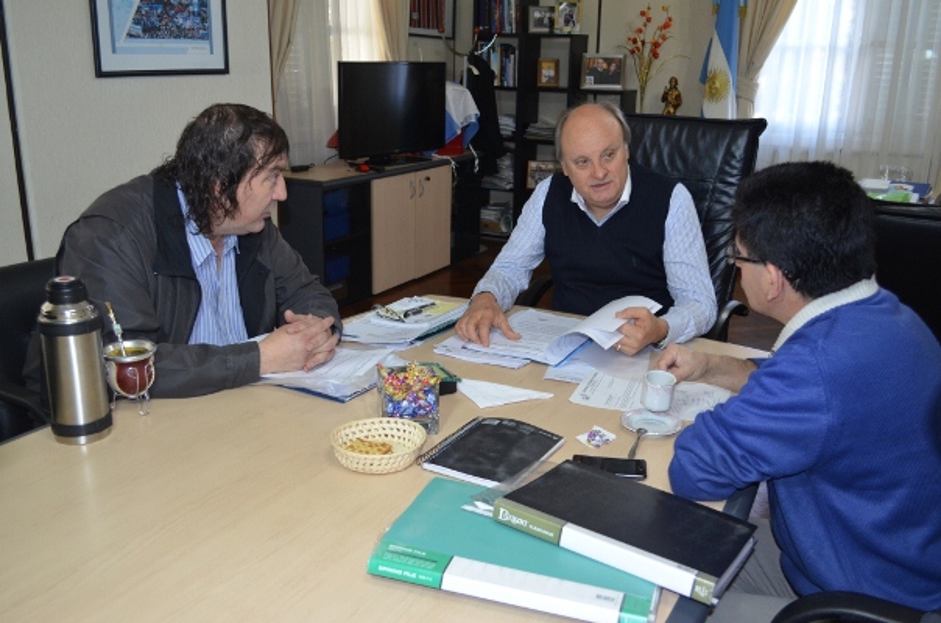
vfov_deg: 39.8
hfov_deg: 57.3
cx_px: 470
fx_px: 861
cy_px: 312
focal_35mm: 33
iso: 640
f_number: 4
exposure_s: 1/60
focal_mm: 22
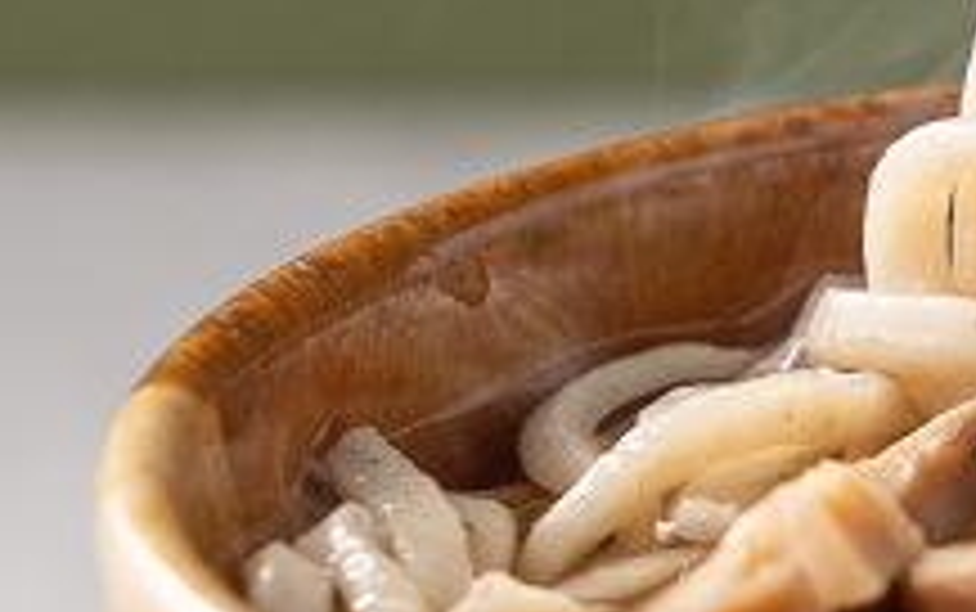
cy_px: 162
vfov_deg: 1.3
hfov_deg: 2.1
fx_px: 26247
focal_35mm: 986
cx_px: 1201
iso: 100
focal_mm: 200
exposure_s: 1/160
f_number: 6.3
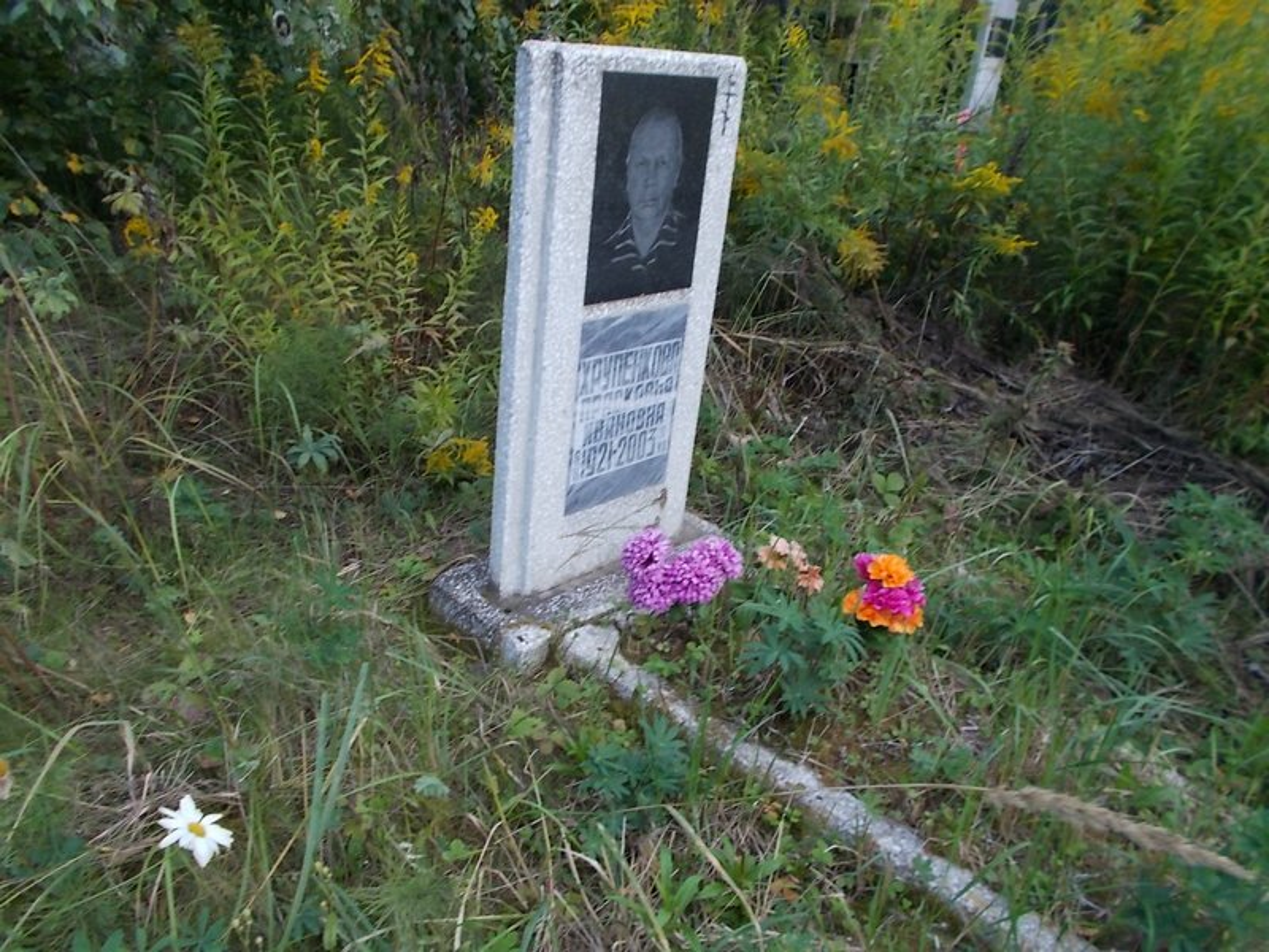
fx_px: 953
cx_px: 634
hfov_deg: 67.3
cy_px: 476
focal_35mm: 26
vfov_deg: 53.1
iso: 80
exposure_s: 1/40
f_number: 3.2
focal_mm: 4.6
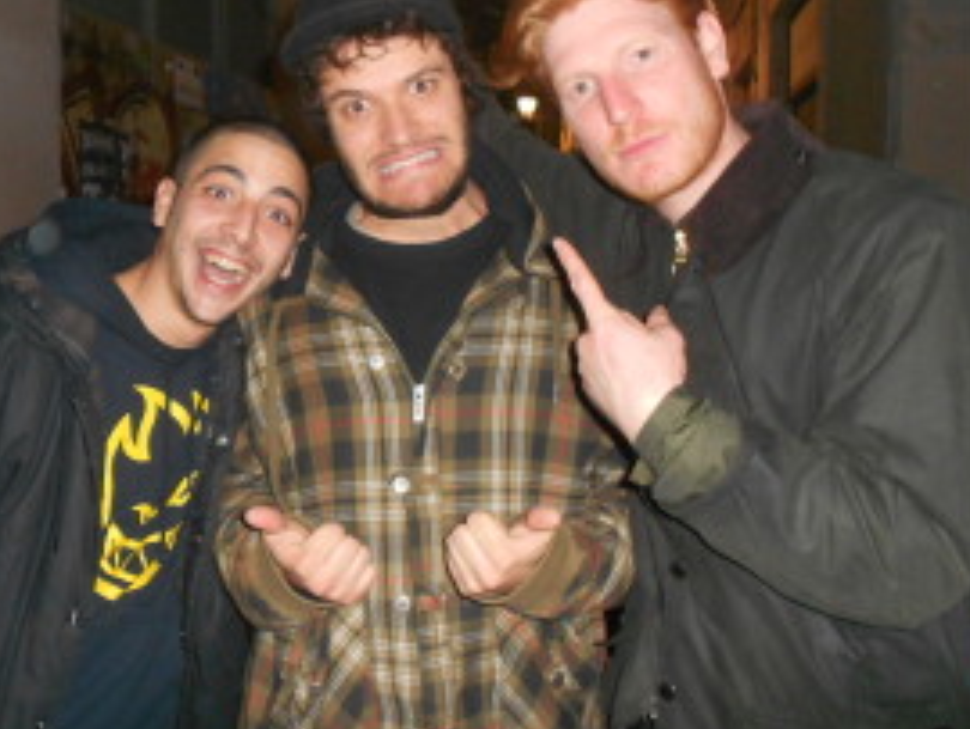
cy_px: 327
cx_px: 361
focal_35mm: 40
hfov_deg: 46.3
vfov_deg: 36.0
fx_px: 1122
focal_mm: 5.1
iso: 250
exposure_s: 1/25
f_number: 3.4
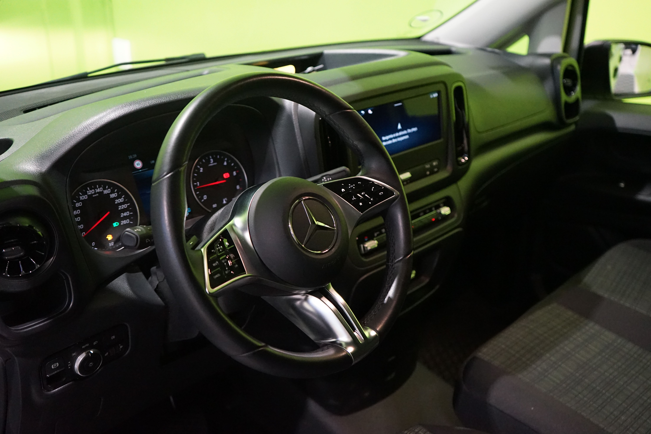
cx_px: 326
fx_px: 633
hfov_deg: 54.4
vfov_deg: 37.9
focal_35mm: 35
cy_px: 217
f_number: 4
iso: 6400
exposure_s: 1/100
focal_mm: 35
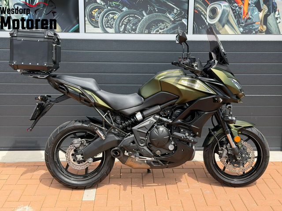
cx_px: 141
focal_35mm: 48
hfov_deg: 39.7
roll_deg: -0.4
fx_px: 391
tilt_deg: -12.7
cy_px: 106
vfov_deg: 30.3
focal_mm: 6.76
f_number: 1.78
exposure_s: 1/1980
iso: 80
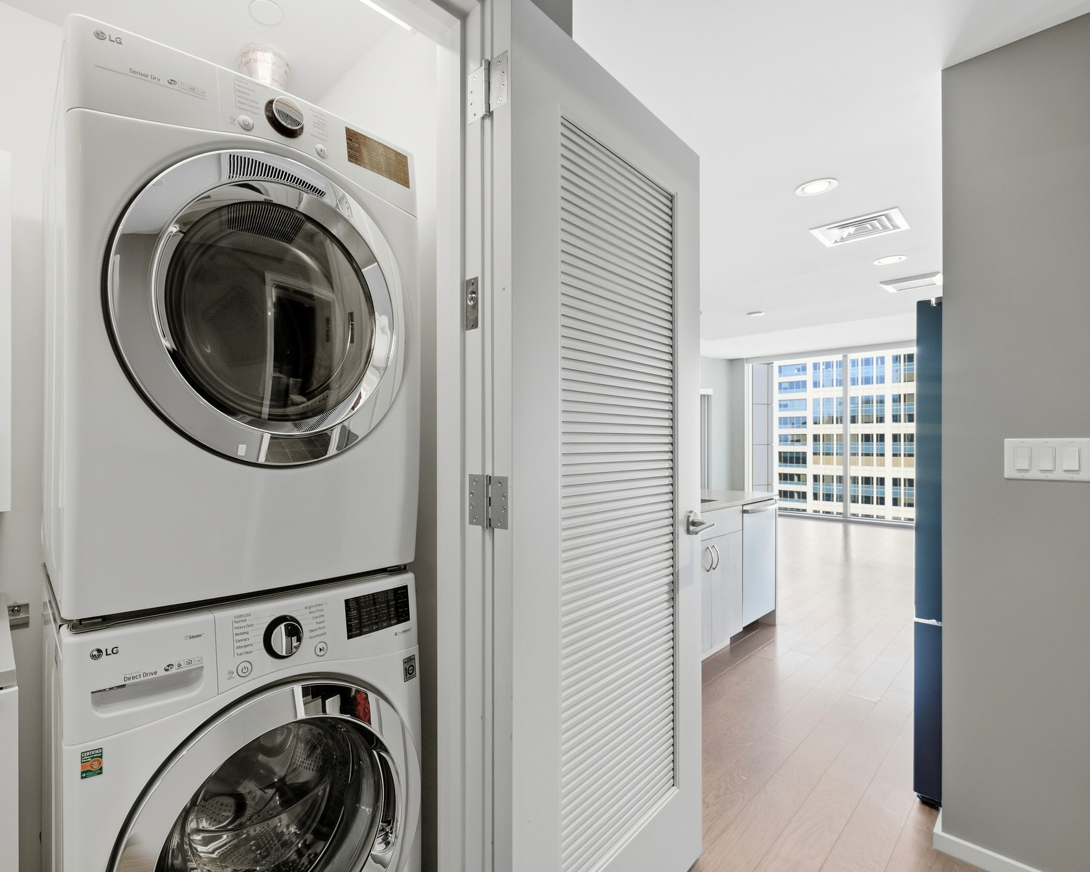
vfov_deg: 77.6
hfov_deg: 89.3
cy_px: 441
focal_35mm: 17
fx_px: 542
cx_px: 441
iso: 1600
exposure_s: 1/1000
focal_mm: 14.7
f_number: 5.6
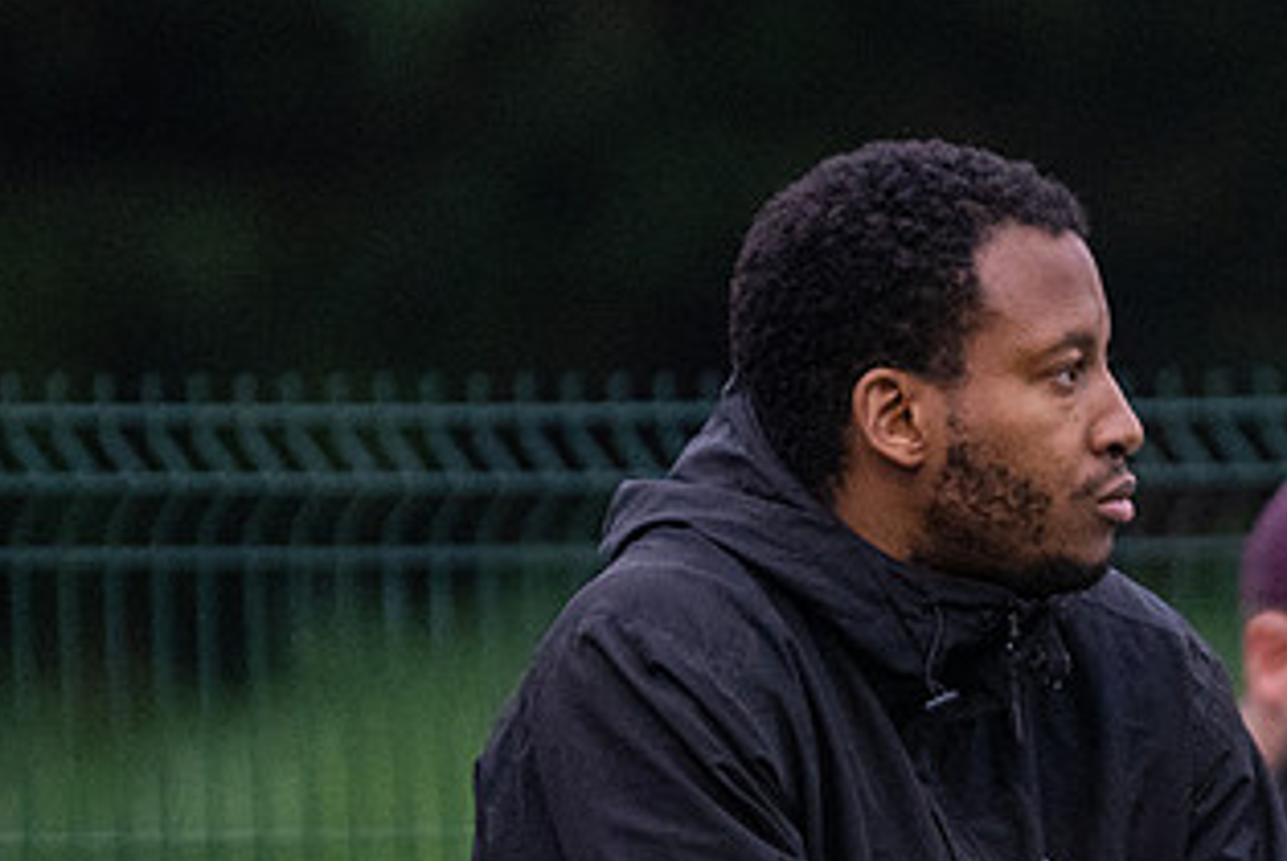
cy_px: 795
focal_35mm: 1284
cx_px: 1260
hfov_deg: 1.6
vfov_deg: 1.1
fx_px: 45944
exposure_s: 1/1600
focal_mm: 300
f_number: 2.8
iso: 1600
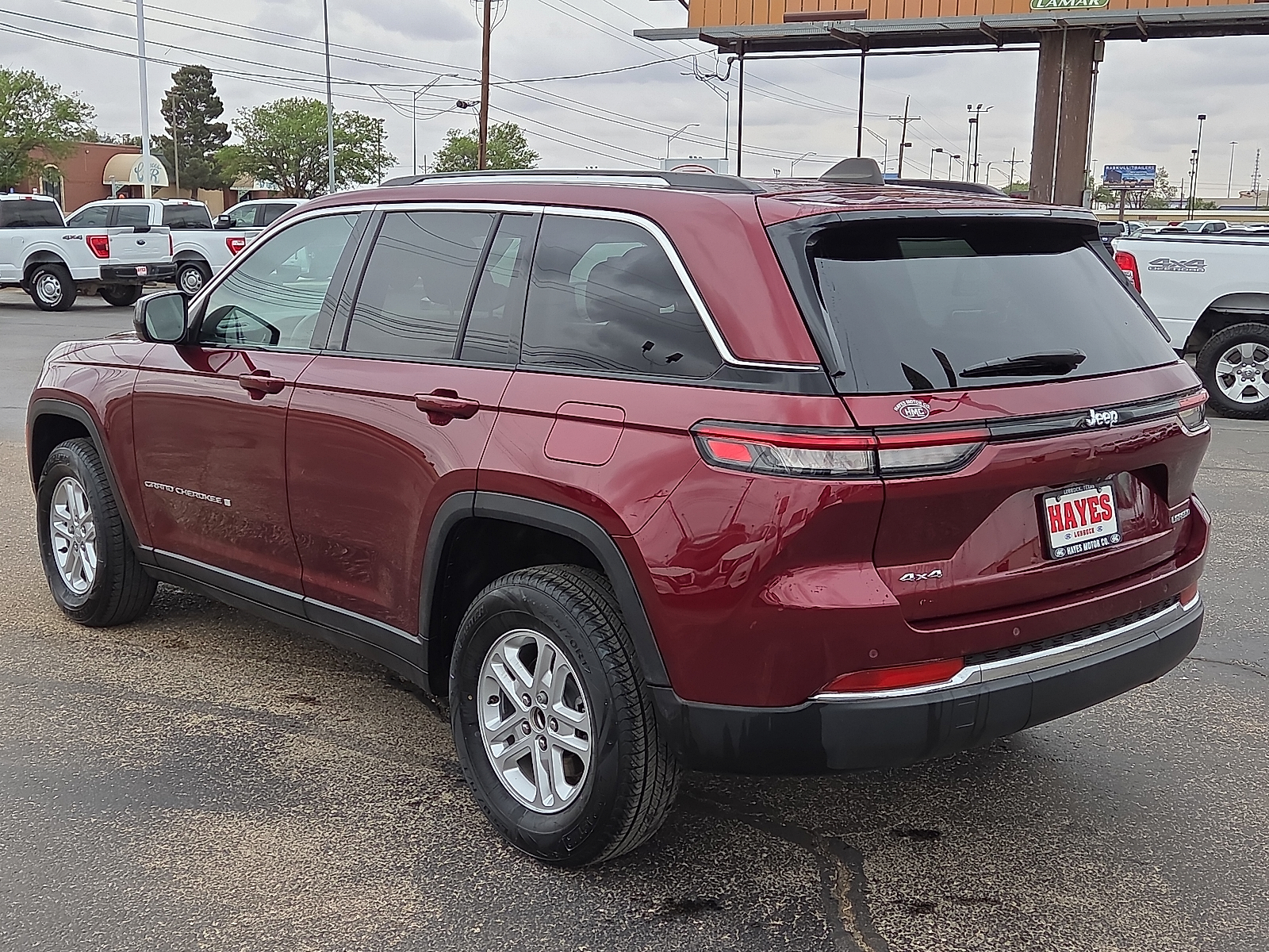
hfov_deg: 46.8
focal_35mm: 40
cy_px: 476
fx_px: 1466
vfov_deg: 36.0
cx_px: 634
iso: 25
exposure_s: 1/500
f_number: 1.8
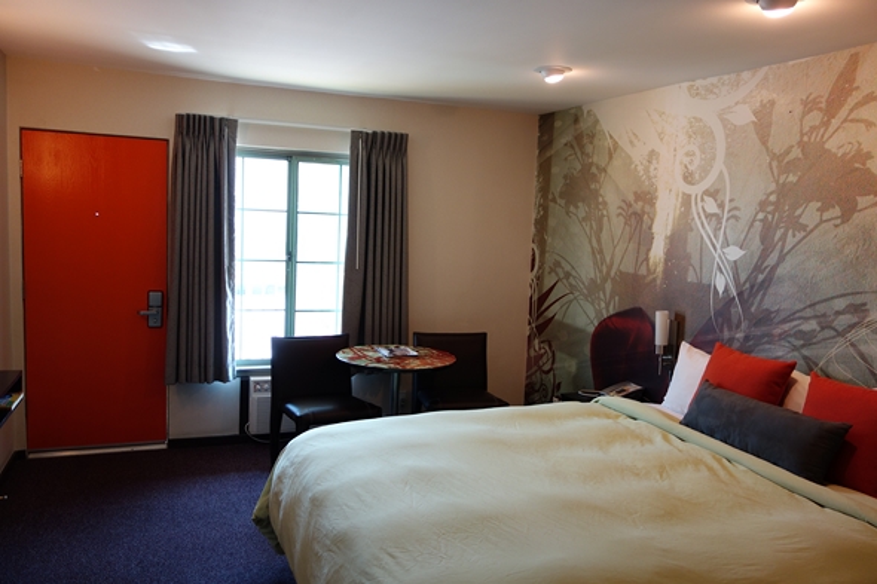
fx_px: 682
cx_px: 438
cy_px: 292
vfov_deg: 46.4
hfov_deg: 65.5
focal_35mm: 28
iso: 125
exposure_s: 1/80
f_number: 1.8
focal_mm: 10.4
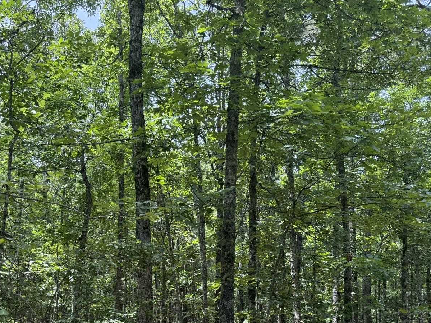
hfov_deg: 45.4
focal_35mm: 41
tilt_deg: +6.7
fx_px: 510
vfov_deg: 33.9
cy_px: 267
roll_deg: -1.3
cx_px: 162
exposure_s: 1/481
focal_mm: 6.76
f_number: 1.78
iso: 100
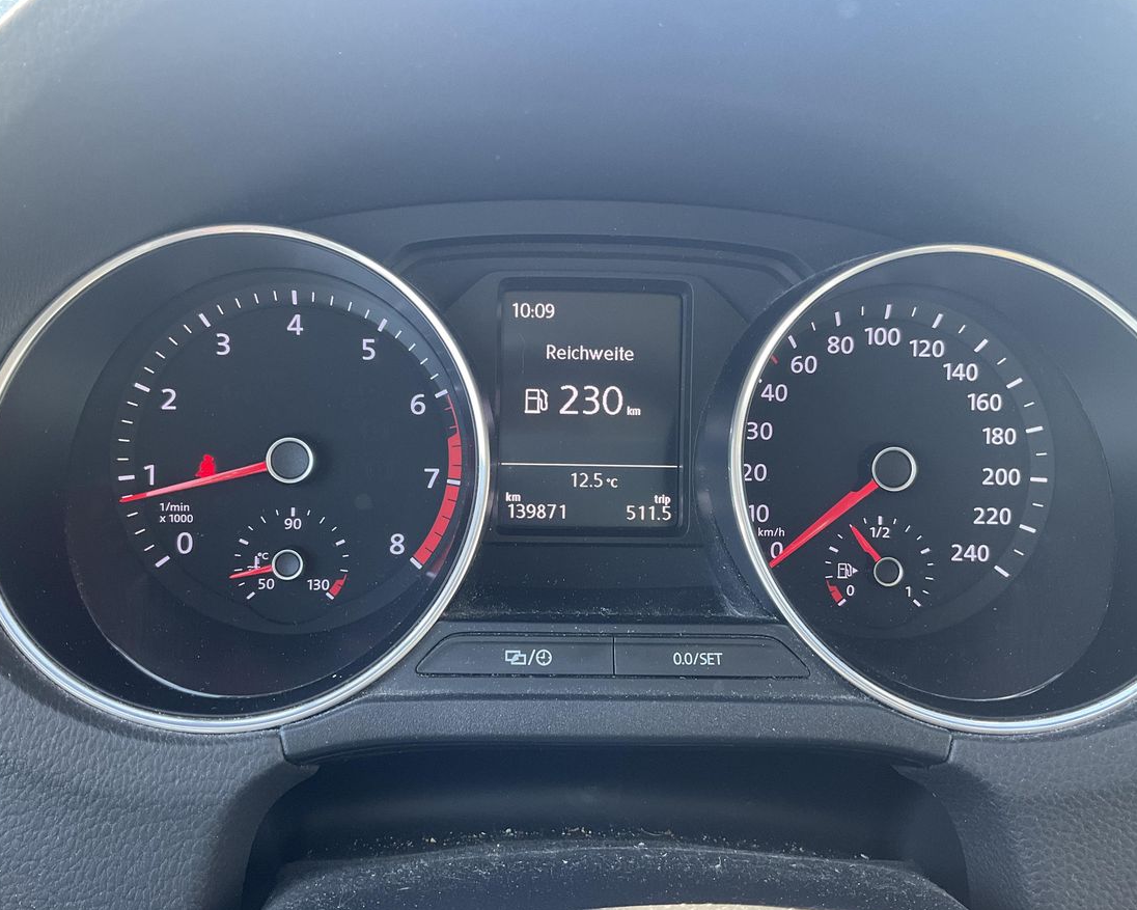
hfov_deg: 57.1
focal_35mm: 31
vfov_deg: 47.1
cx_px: 542
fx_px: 1043
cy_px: 460
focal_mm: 3
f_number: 1.8
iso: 64
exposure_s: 1/80
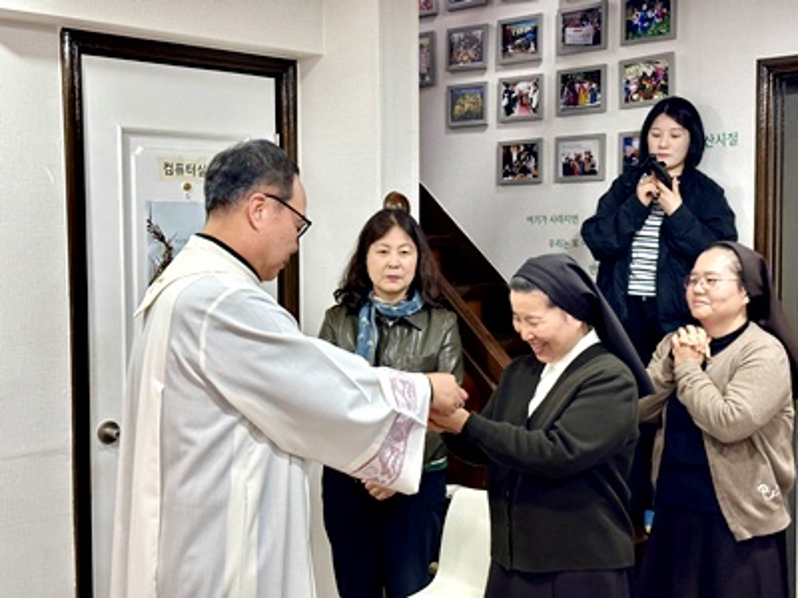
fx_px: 1107
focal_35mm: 48
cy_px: 299
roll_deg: +0.1
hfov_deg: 39.7
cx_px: 399
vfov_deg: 30.3
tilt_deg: -4.1
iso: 250
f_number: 1.78
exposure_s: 1/40
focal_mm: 6.86
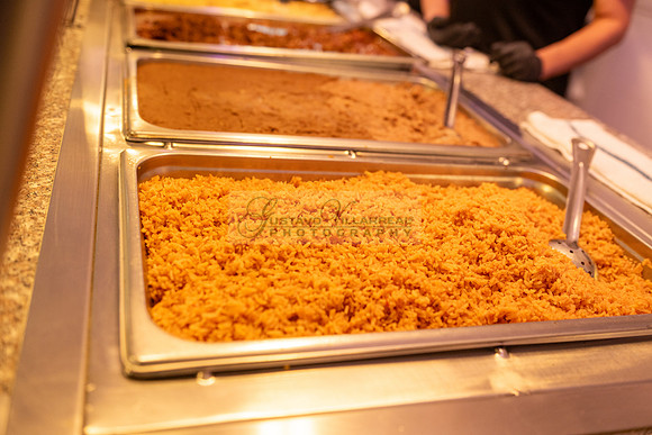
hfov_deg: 54.4
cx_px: 326
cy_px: 218
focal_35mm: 35
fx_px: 634
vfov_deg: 37.9
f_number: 3.2
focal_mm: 35
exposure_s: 1/160
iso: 640
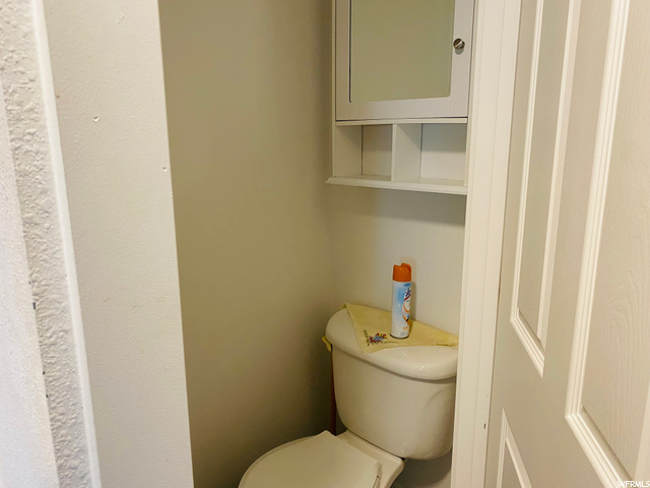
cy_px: 244
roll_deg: +0.1
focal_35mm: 26
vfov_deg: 53.1
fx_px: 488
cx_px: 325
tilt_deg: -13.5
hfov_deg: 67.3
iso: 320
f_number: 1.8
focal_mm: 4.25
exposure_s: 1/60
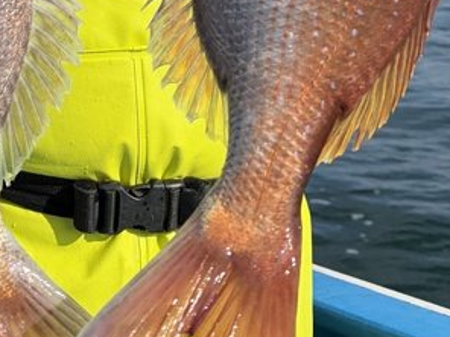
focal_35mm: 75
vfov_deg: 18.5
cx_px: 76
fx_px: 975
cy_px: -74
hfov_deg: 25.4
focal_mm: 5.96
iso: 50
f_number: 1.6
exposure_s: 1/4950
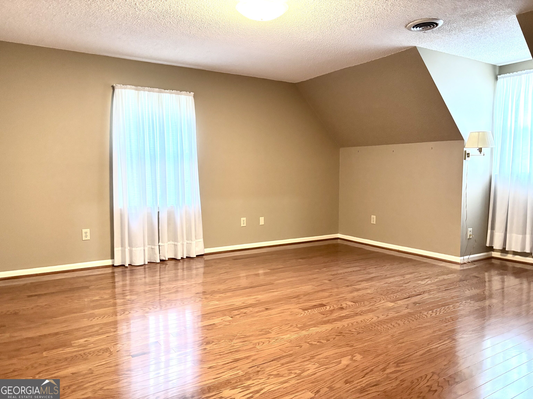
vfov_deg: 53.1
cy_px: 200
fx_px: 400
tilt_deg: -4.0
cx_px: 266
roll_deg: +0.0
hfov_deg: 67.3
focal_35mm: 26
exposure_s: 1/40
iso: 400
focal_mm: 5.96
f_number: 1.6
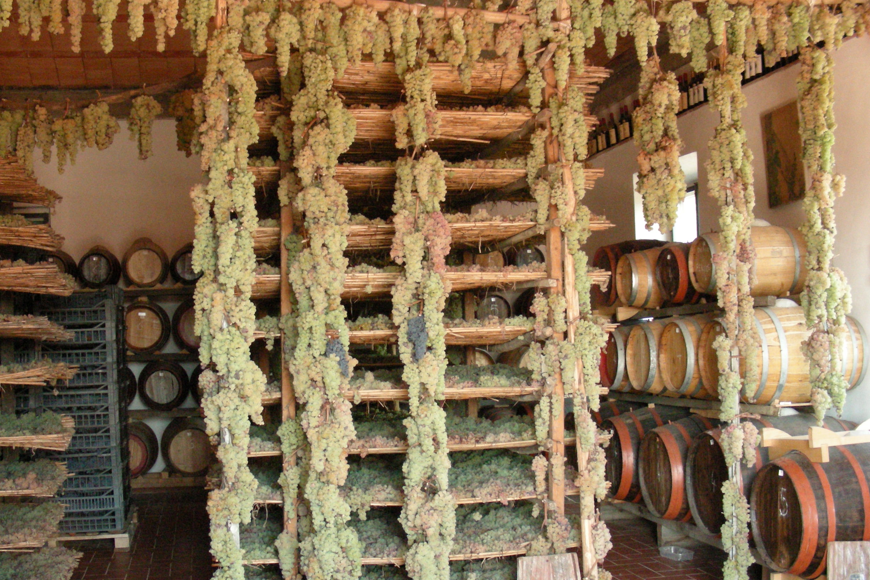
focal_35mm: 45
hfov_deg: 43.6
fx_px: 1087
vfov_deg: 29.8
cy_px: 337
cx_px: 401
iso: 400
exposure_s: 1/38.2
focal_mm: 6.3
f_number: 3.5
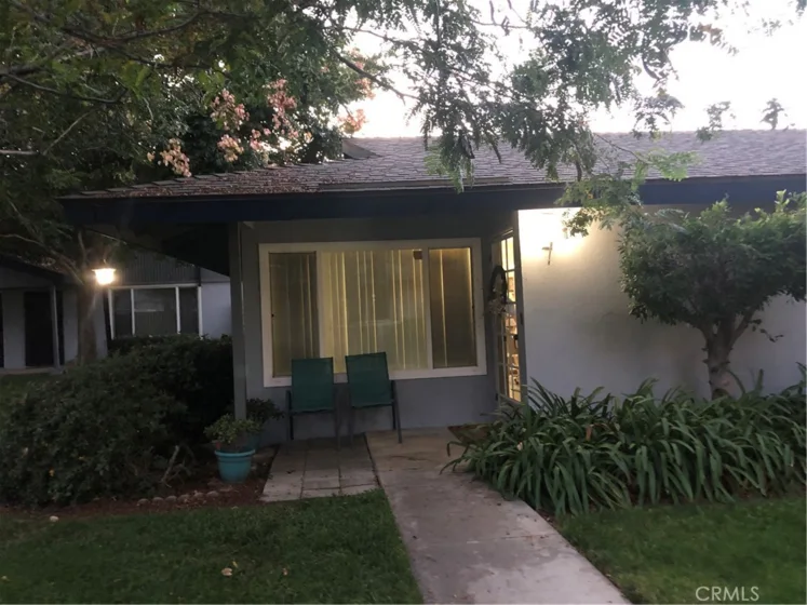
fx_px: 653
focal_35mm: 28
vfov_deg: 49.7
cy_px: 302
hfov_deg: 63.5
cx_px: 404
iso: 125
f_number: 1.8
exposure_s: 1/4
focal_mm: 3.99
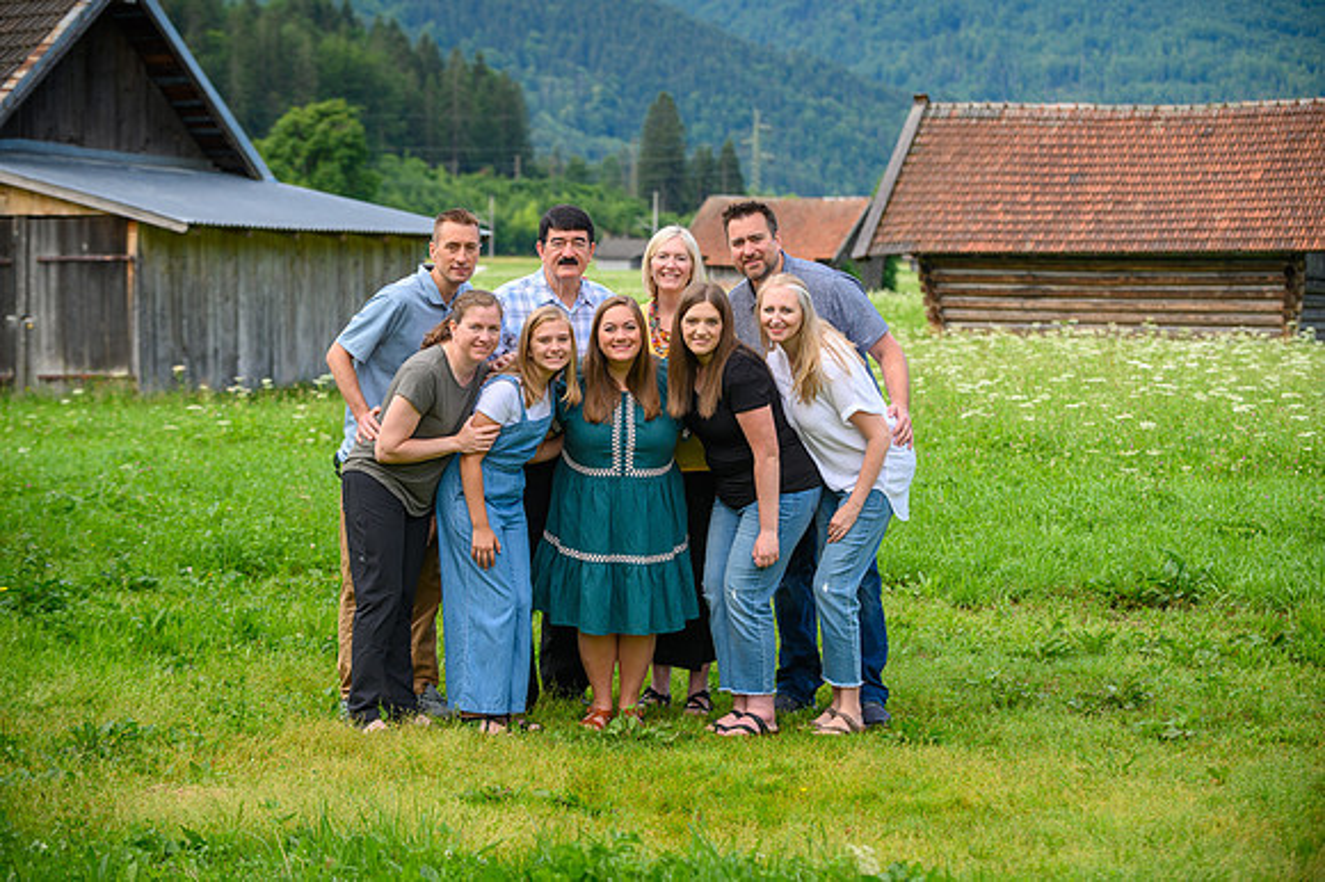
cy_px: 441
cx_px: 662
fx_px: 3016
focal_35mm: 82
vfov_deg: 16.6
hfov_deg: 24.8
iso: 125
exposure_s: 1/500
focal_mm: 82
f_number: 4
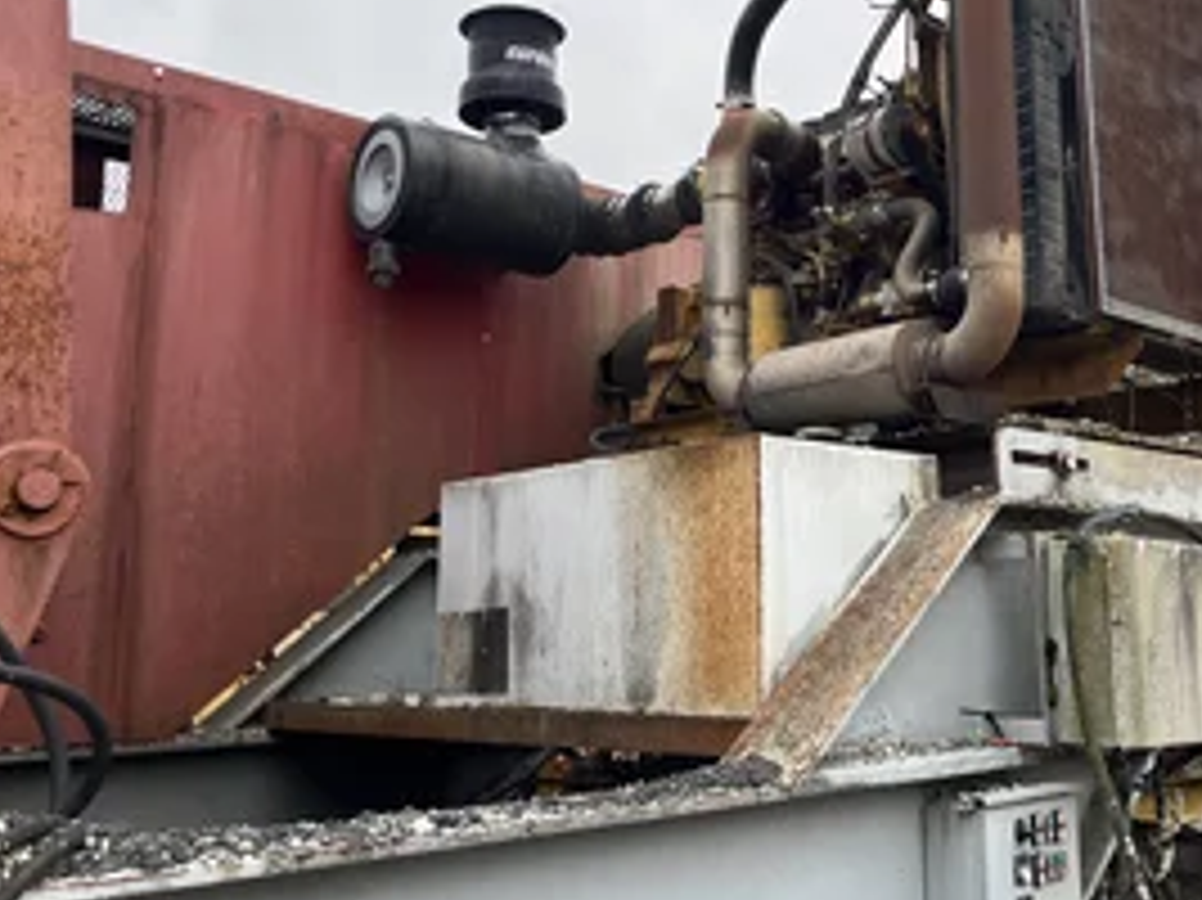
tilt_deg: +9.9
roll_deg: +0.7
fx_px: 1354
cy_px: 387
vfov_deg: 36.7
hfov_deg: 47.2
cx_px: 788
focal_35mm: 39
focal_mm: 5.1
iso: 50
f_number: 1.6
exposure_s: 1/657
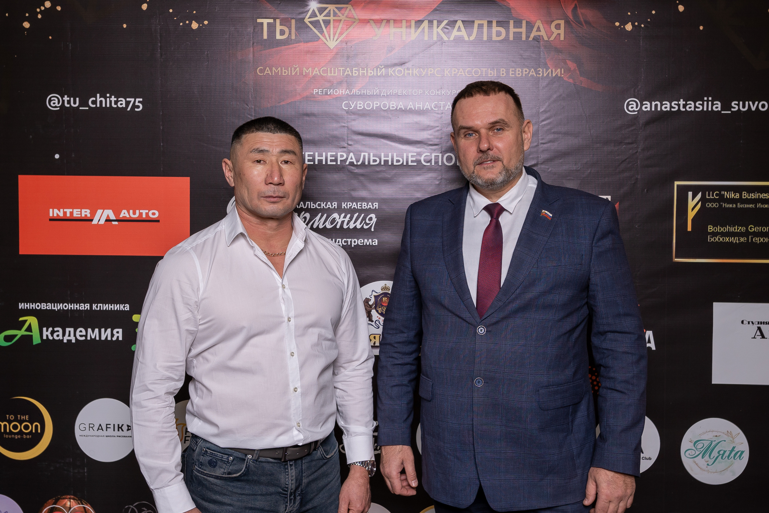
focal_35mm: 39
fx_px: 830
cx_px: 385
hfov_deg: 49.7
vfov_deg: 34.3
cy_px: 239
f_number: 5
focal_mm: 24
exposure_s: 1/160
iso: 100
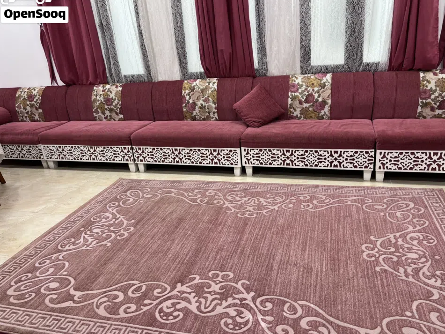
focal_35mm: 28
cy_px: 158
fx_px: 360
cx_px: 229
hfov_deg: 63.4
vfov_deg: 49.7
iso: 80
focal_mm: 5.7
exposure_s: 1/100
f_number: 1.5
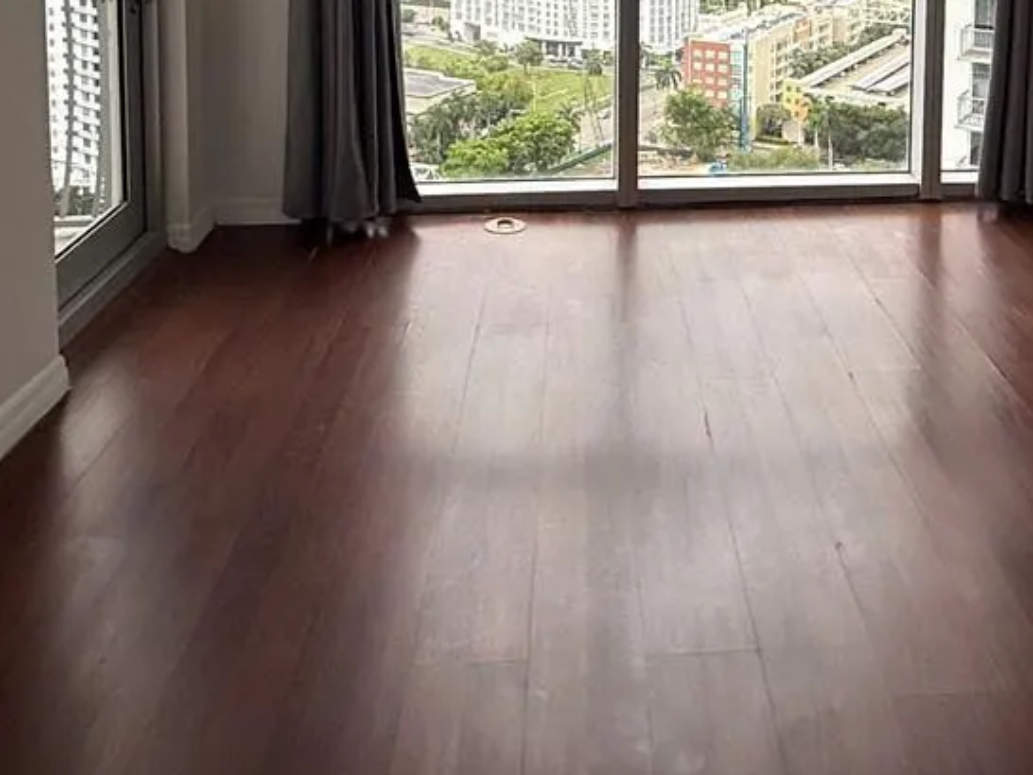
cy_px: -87
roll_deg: -0.1
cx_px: 681
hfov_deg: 45.1
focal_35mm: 41
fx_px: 1224
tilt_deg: -4.2
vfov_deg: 31.1
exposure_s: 1/288
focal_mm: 2.22
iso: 50
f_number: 2.2
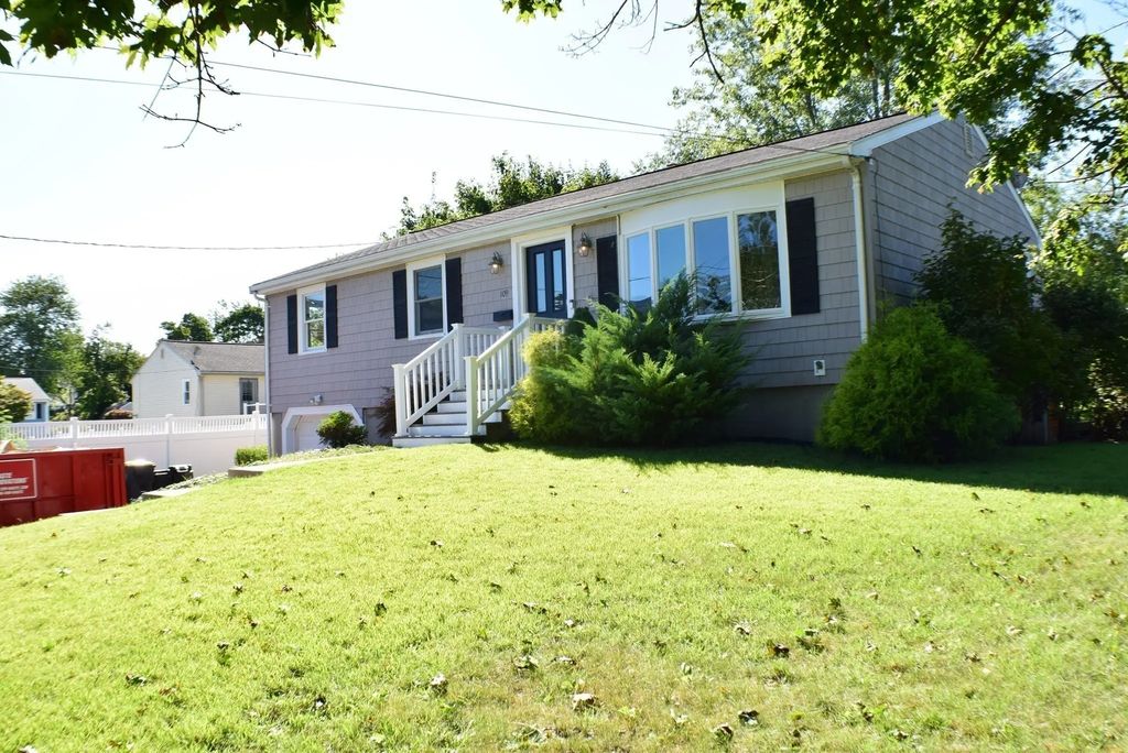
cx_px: 564
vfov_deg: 35.5
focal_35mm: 38
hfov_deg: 51.3
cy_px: 376
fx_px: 1176
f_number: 10
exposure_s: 1/250
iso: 400
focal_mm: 25
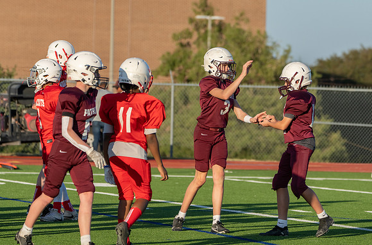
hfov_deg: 6.8
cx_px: 220
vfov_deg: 4.5
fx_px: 3126
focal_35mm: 304
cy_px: 68
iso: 200
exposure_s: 1/1000
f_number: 5.6
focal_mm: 212
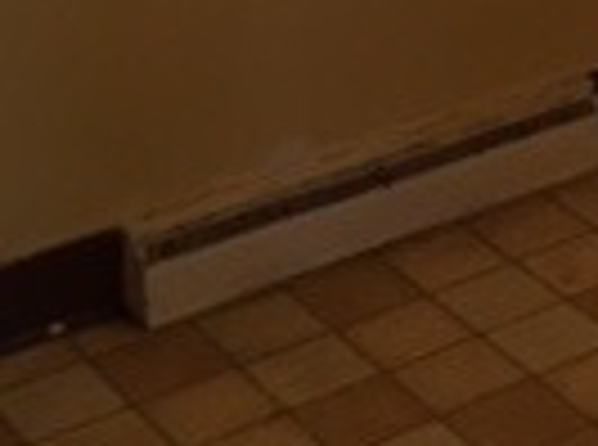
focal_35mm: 140
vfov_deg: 9.6
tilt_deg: -10.3
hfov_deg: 13.0
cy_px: -559
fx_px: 2412
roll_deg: -1.3
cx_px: 1007
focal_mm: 4.15
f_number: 2.2
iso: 50
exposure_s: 1/120
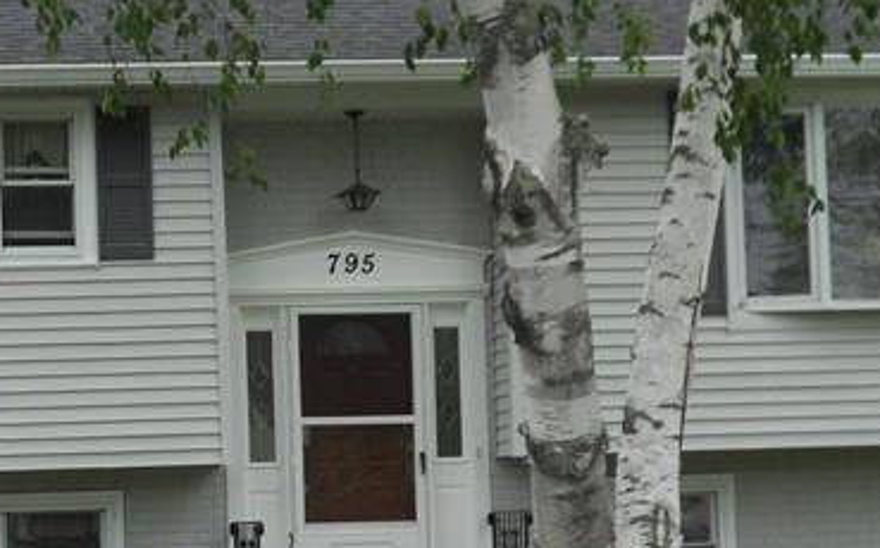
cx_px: 114
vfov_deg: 12.3
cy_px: 455
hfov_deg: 19.4
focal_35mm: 106
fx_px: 2540
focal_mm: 6.4
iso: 80
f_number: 3
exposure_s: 1/640
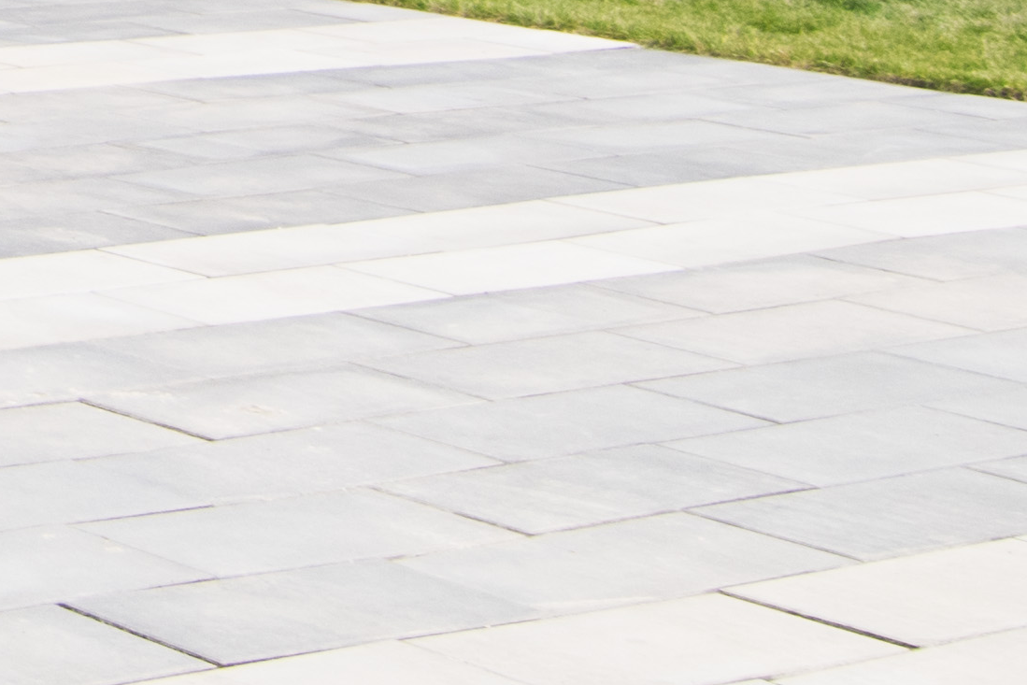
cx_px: -1634
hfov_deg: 11.8
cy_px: -1056
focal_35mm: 131
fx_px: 3737
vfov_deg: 9.2
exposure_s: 1/60
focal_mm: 16
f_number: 8
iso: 320
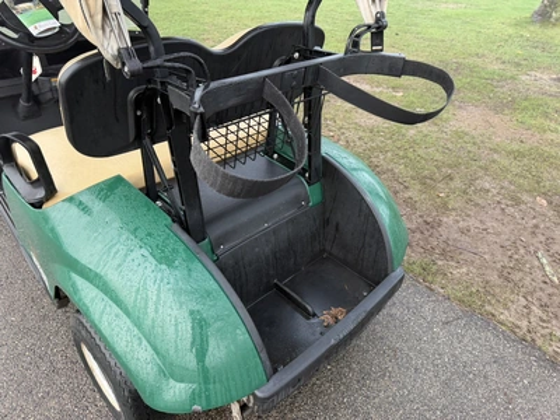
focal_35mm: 24
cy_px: 210
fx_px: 388
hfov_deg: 71.6
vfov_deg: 56.8
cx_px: 280
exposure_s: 1/121
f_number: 1.78
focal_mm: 6.76
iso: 125
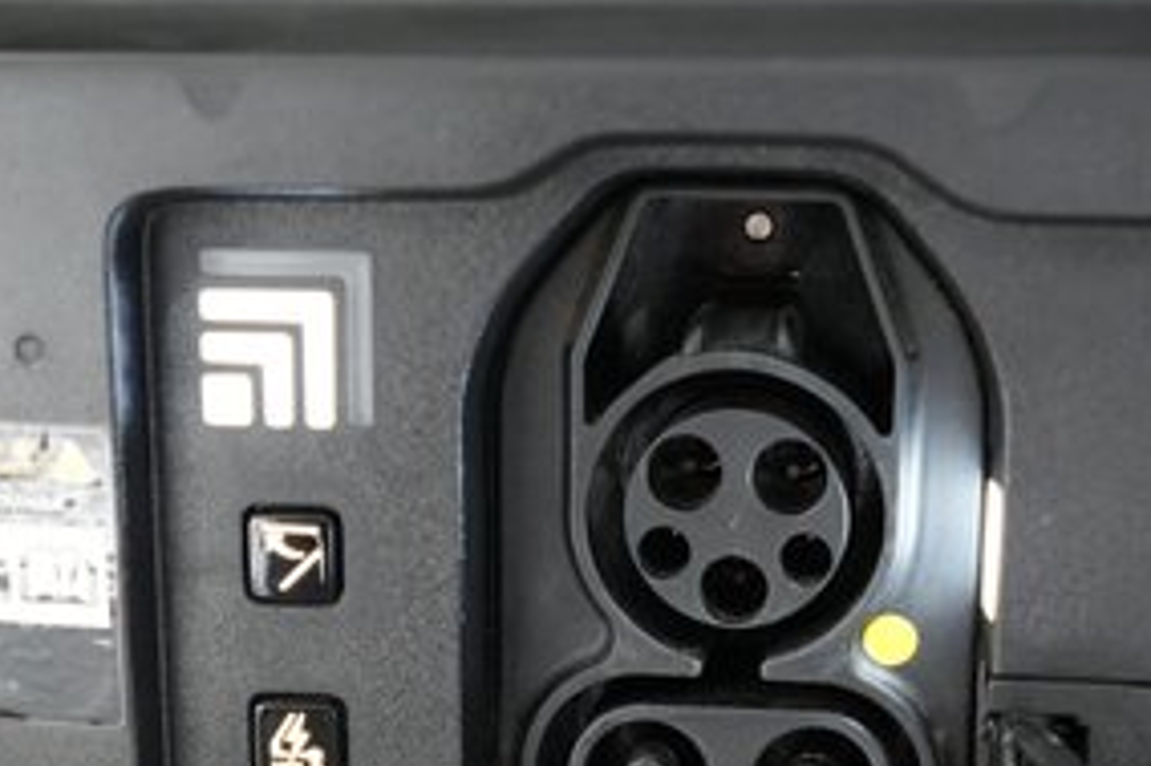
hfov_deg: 31.7
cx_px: 734
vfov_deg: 21.3
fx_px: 2013
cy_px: 584
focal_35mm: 63
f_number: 2.8
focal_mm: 28
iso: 6400
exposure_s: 1/250
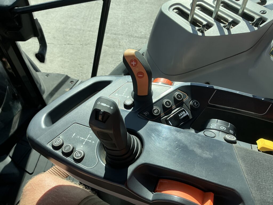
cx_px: 136
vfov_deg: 49.7
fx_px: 221
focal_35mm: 28
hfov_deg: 63.4
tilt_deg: -48.5
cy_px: 102
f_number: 1.8
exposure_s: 1/929
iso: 25
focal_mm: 3
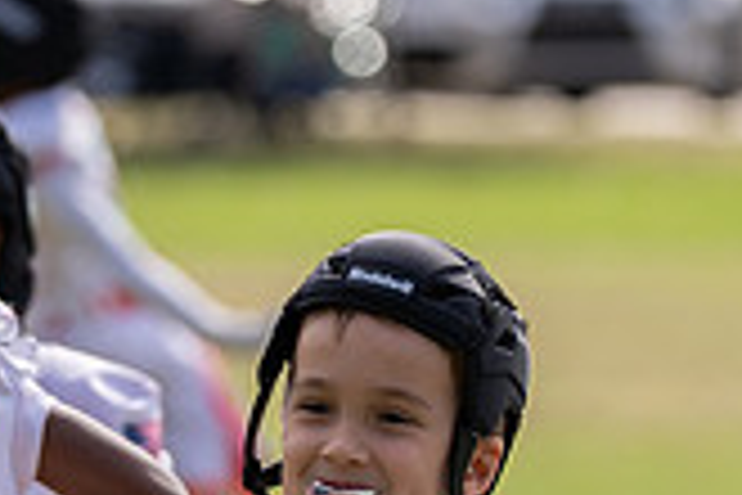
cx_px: 301
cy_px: 511
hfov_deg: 4.8
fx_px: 8862
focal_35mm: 430
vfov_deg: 3.2
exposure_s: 1/1600
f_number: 2.8
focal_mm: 122
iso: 100
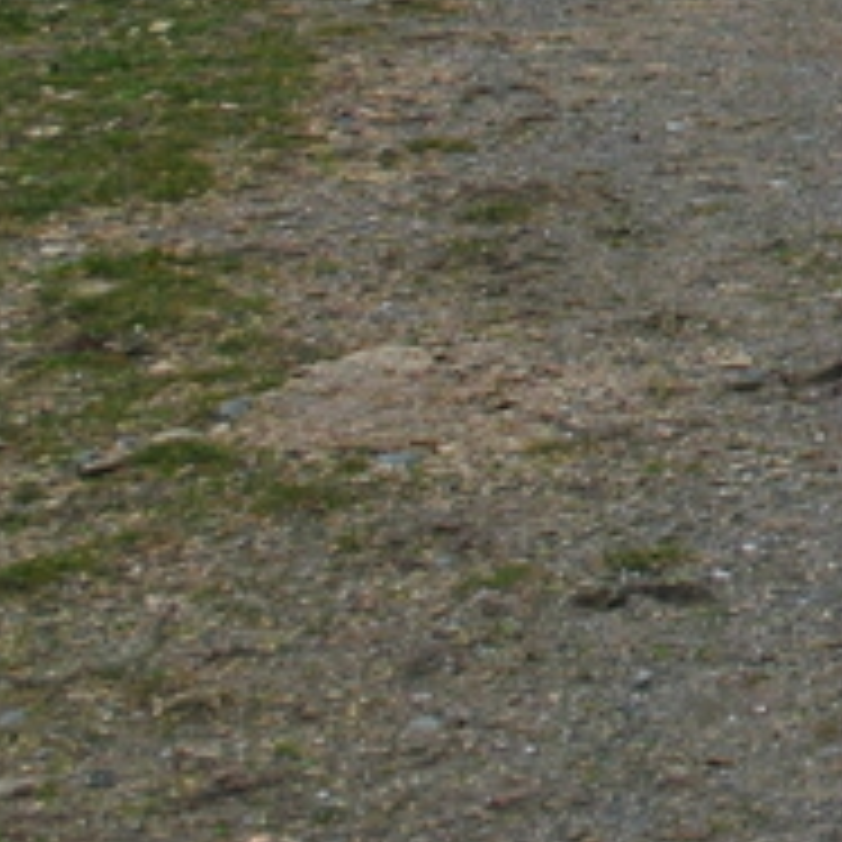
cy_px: -619
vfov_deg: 11.0
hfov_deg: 10.0
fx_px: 4128
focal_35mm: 150
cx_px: 2125
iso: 800
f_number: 5.6
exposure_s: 1/640
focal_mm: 22
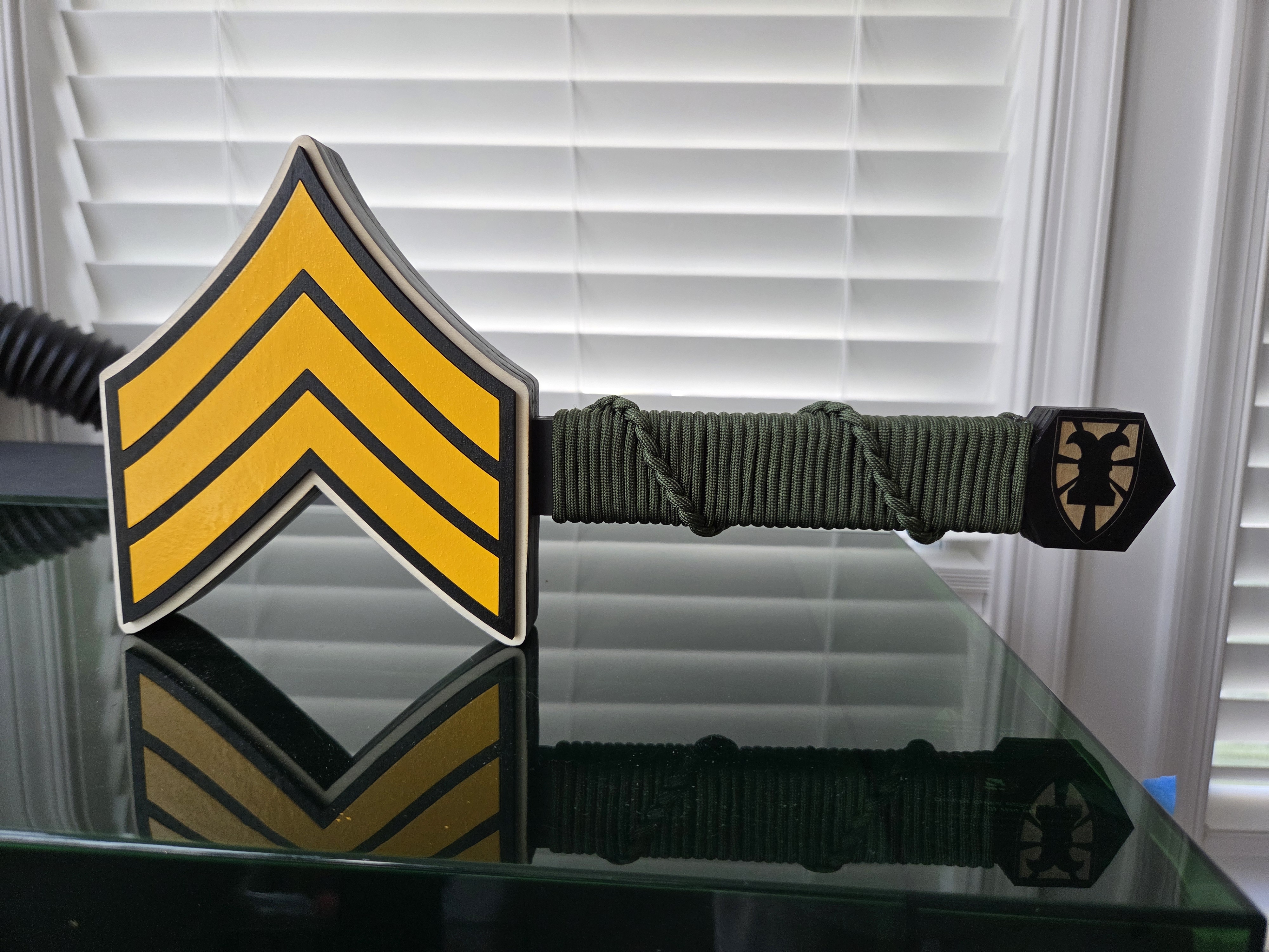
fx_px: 843
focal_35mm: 23
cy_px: 476
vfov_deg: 58.9
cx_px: 634
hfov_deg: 73.9
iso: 200
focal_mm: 5.4
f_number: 1.8
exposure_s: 1/180
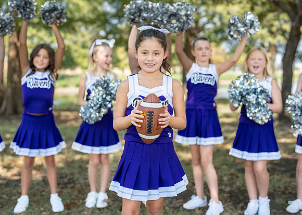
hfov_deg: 34.9
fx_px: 480
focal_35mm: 56
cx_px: 150
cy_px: 104
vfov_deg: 25.3
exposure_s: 1/400
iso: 100
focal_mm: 50
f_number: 2.2
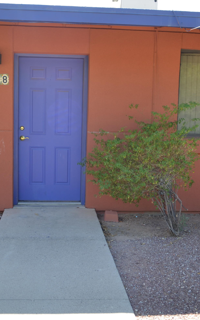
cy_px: 159
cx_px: 79
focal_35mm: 42
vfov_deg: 47.2
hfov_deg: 30.4
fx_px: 366
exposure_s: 1/100
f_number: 6.3
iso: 100
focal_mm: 18
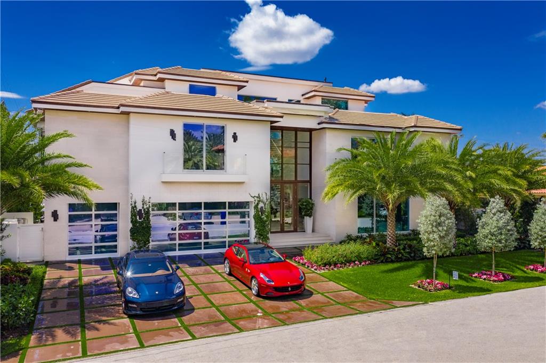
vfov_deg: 46.3
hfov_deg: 65.5
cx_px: 273
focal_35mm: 28
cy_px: 182
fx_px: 424
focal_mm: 10.26
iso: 200
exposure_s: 1/120
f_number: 4
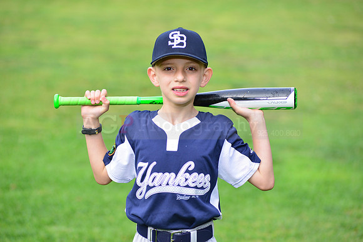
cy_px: 121
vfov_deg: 8.6
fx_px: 1614
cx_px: 182
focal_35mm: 160
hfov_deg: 12.8
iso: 320
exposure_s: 1/200
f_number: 5.6
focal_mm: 160
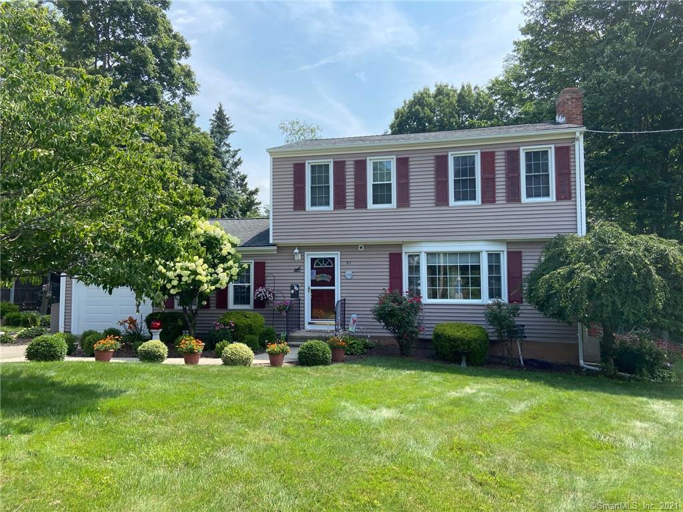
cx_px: 342
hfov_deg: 67.3
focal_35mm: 26
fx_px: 513
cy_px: 256
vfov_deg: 53.1
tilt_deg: +1.4
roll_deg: +1.8
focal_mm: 4.25
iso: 32
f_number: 1.8
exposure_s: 1/1522
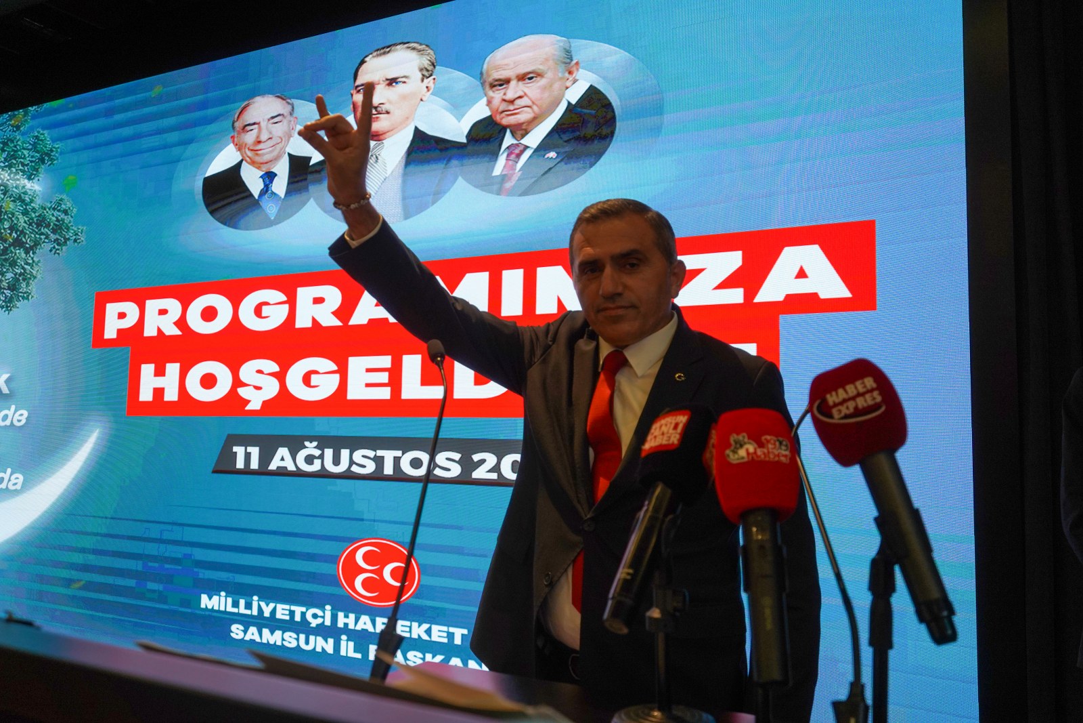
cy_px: 362
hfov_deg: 63.7
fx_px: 872
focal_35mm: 29
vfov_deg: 45.0
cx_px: 542
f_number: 4
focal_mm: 29
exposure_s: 1/160
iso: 1250
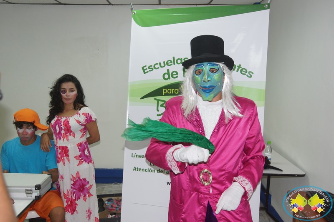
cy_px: 111
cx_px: 167
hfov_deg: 53.1
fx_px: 334
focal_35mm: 36
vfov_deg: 36.9
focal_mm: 24
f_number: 4
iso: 400
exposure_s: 1/125
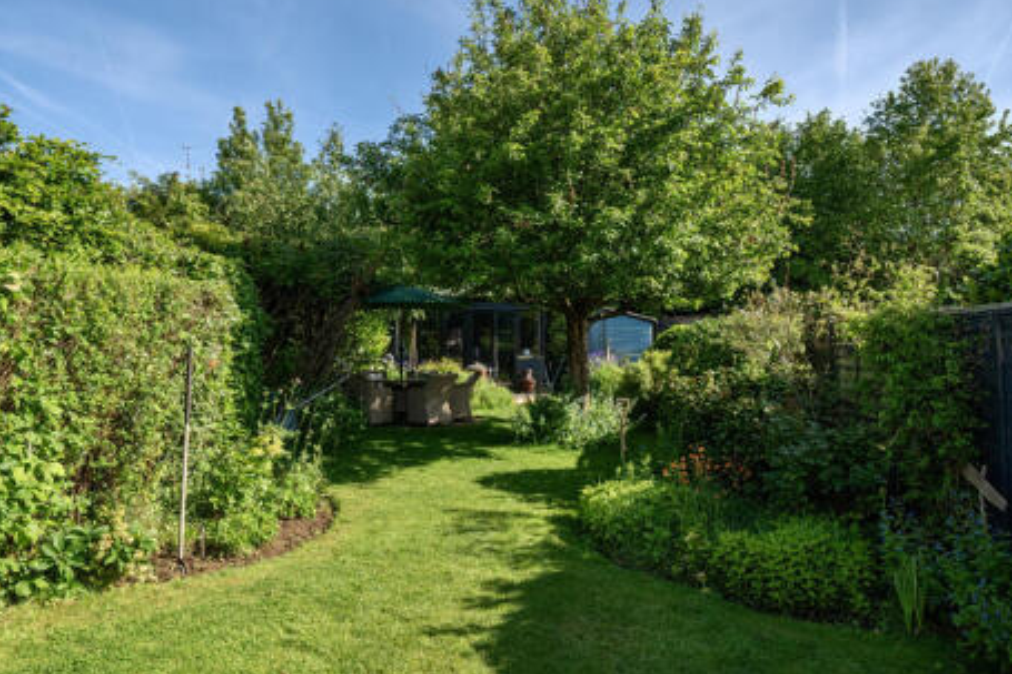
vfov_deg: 55.1
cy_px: 335
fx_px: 646
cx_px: 507
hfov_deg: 76.1
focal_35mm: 23
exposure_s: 1/1000
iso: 400
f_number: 8
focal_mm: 15
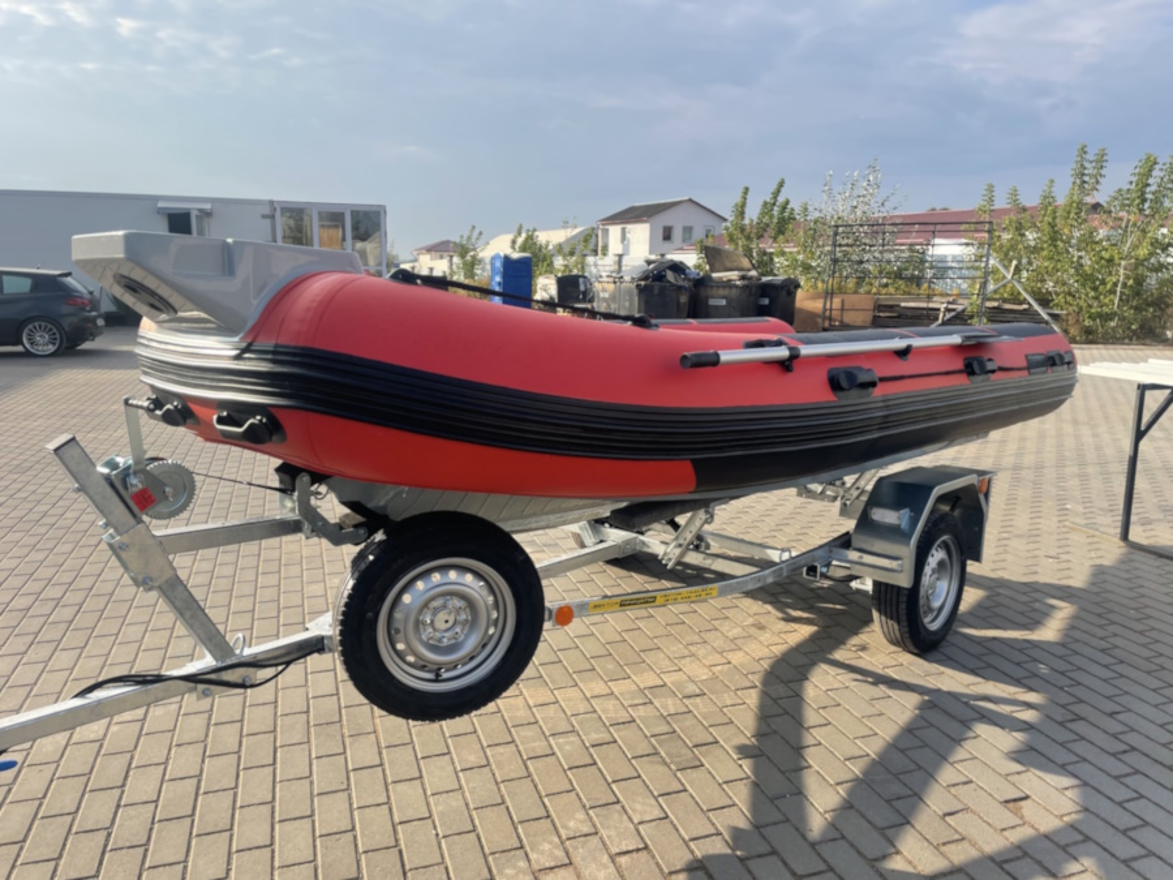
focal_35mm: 26
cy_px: 440
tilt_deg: -11.7
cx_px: 586
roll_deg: -1.6
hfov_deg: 67.3
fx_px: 881
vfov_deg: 53.1
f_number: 1.6
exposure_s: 1/2353
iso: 32
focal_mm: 4.2
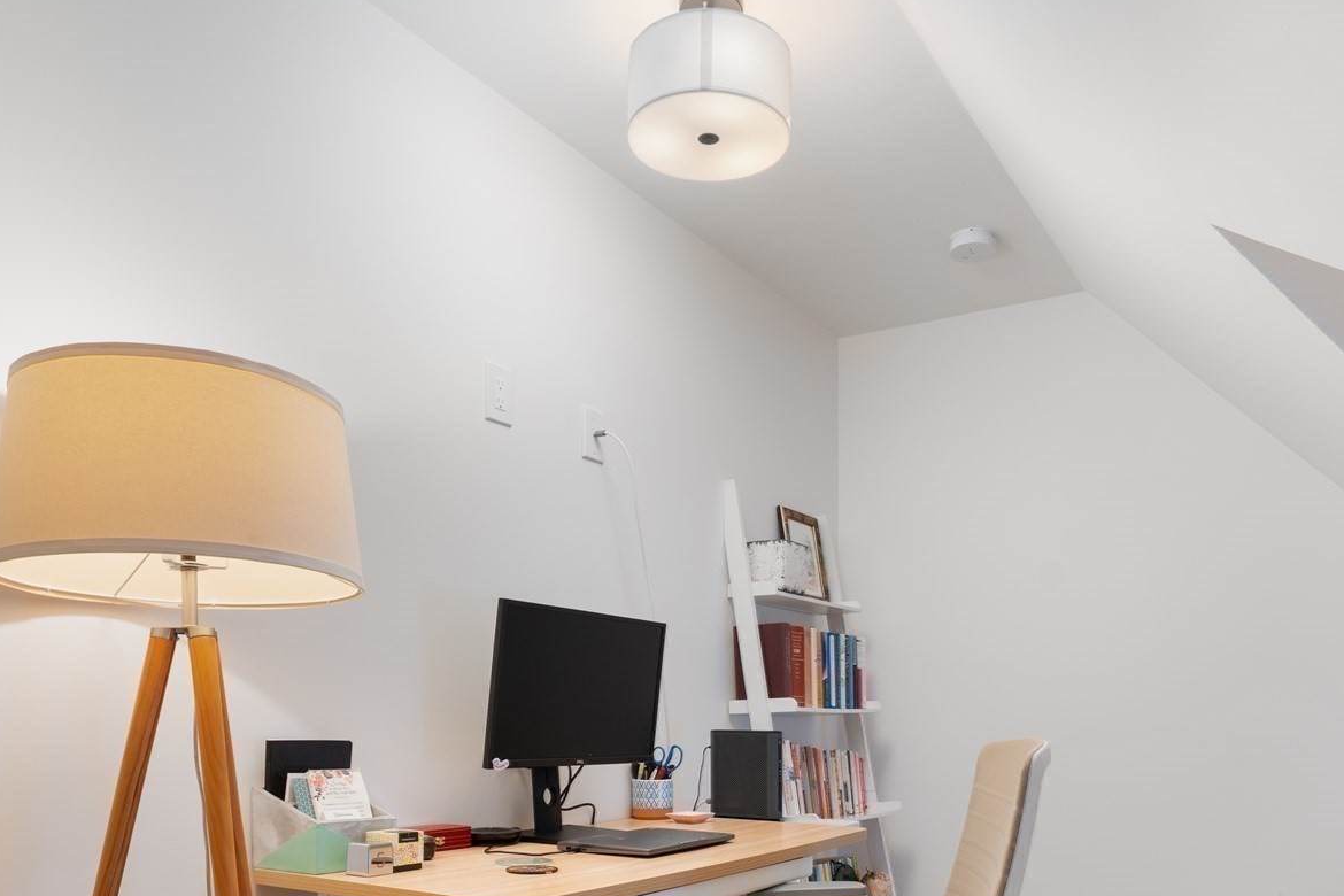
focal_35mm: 28
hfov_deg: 65.4
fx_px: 1045
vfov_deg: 43.9
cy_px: 733
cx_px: 711
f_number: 7.1
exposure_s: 1/5
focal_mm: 16
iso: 320
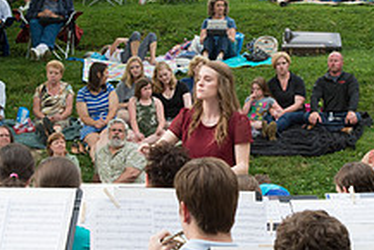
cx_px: 317
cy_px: 114
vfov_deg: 7.4
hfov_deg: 10.9
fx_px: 1944
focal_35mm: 187
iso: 2500
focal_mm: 70
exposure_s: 1/250
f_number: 10
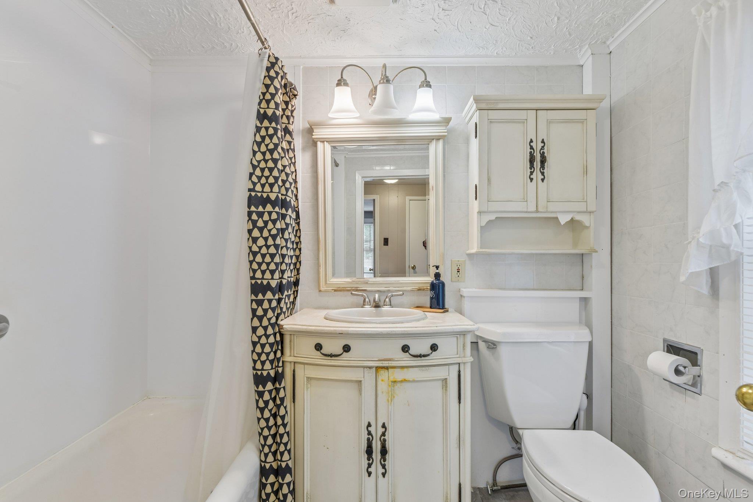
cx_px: 376
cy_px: 251
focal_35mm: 16
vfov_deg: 73.7
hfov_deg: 96.7
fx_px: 335
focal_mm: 16
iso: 250
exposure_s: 1/25
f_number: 9
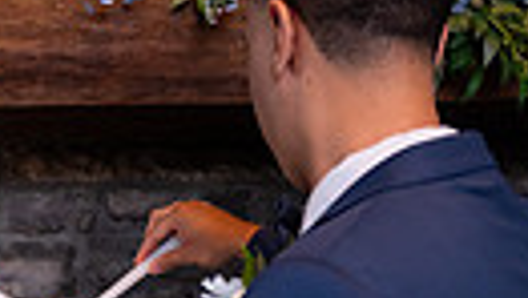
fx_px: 1331
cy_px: 423
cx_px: 58
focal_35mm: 95
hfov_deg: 21.9
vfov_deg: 12.3
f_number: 4
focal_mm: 26.5
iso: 1600
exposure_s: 1/125
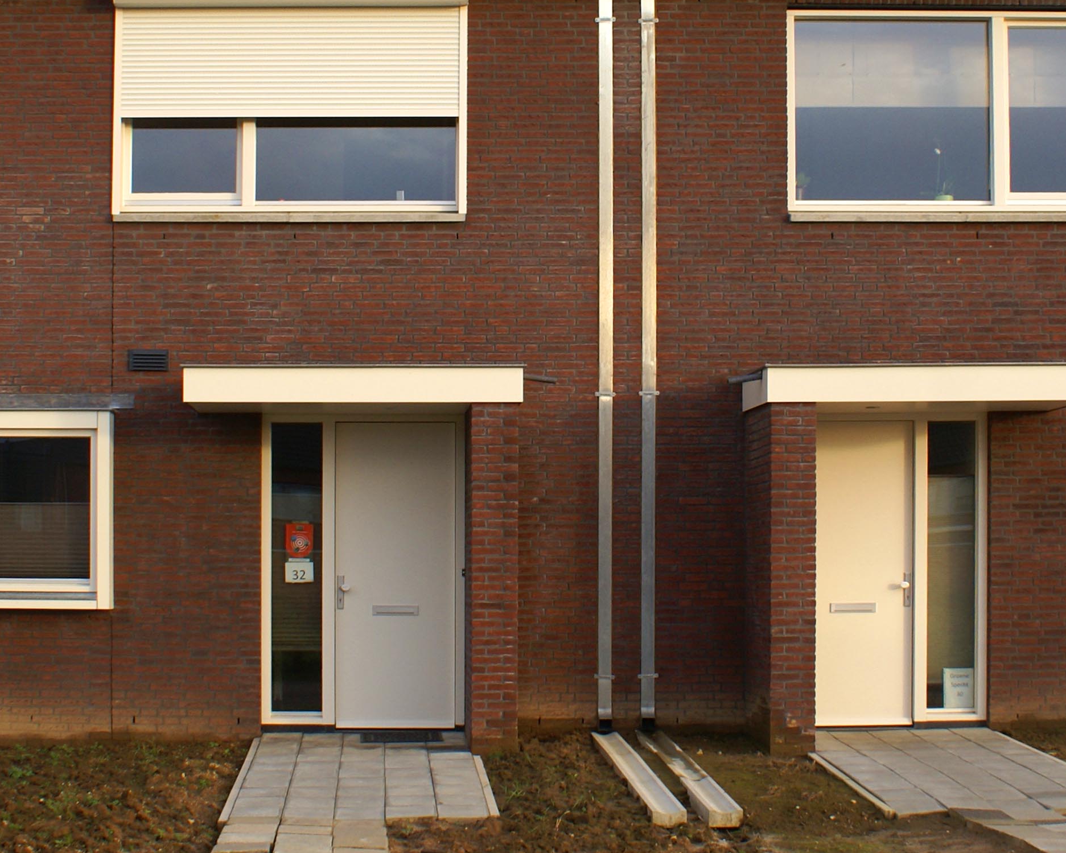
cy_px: 366
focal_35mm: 102
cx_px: 600
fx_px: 3218
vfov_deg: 15.1
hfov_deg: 18.8
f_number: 9
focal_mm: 35
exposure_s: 1/80
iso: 100
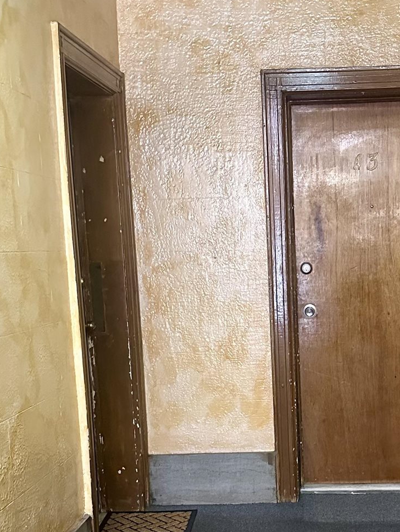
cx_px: 314
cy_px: 406
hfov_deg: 25.3
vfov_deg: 33.0
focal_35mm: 57
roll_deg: +0.3
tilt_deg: -10.1
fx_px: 878
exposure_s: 1/40
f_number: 1.78
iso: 1000
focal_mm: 6.86
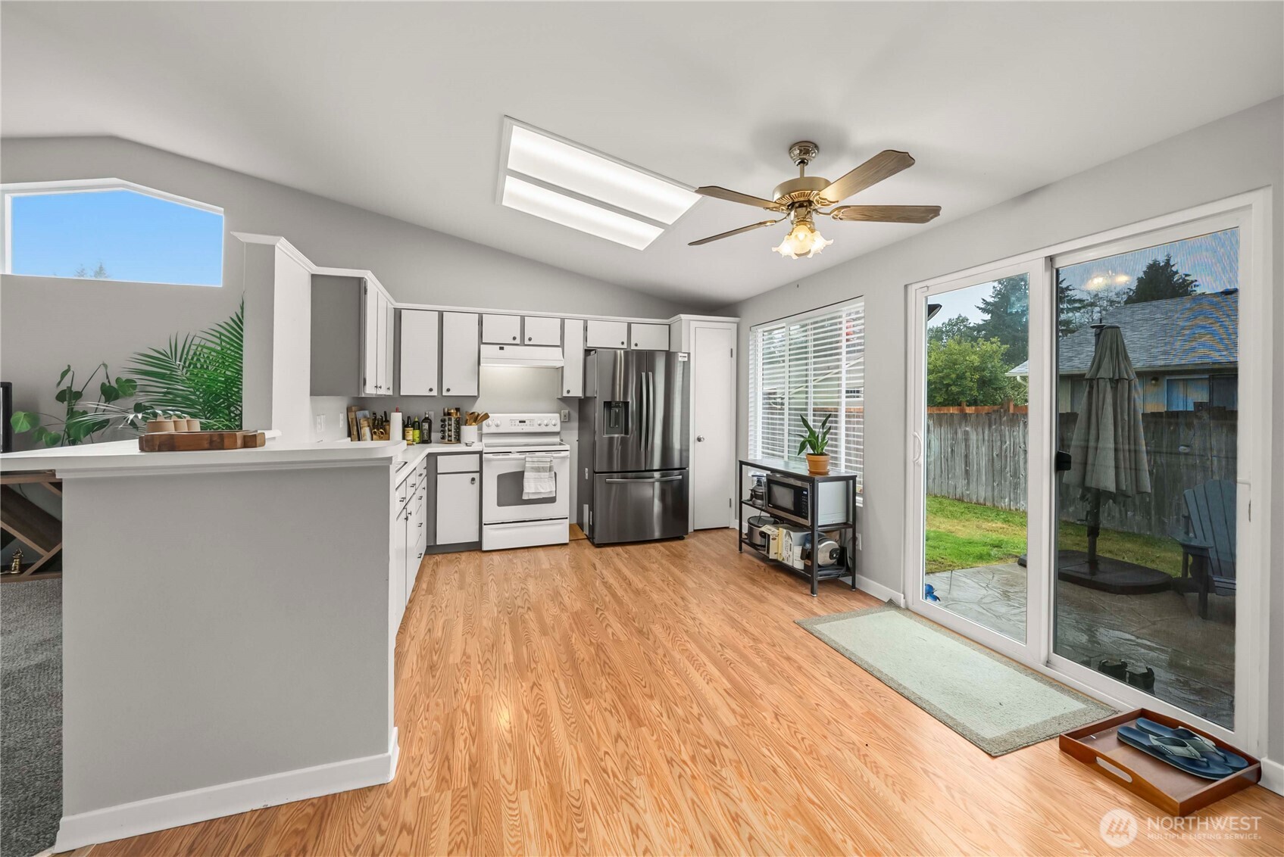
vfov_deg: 85.5
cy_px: 428
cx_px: 642
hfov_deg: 108.3
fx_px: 464
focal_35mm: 13
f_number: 7.1
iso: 125
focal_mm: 13
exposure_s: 1/30
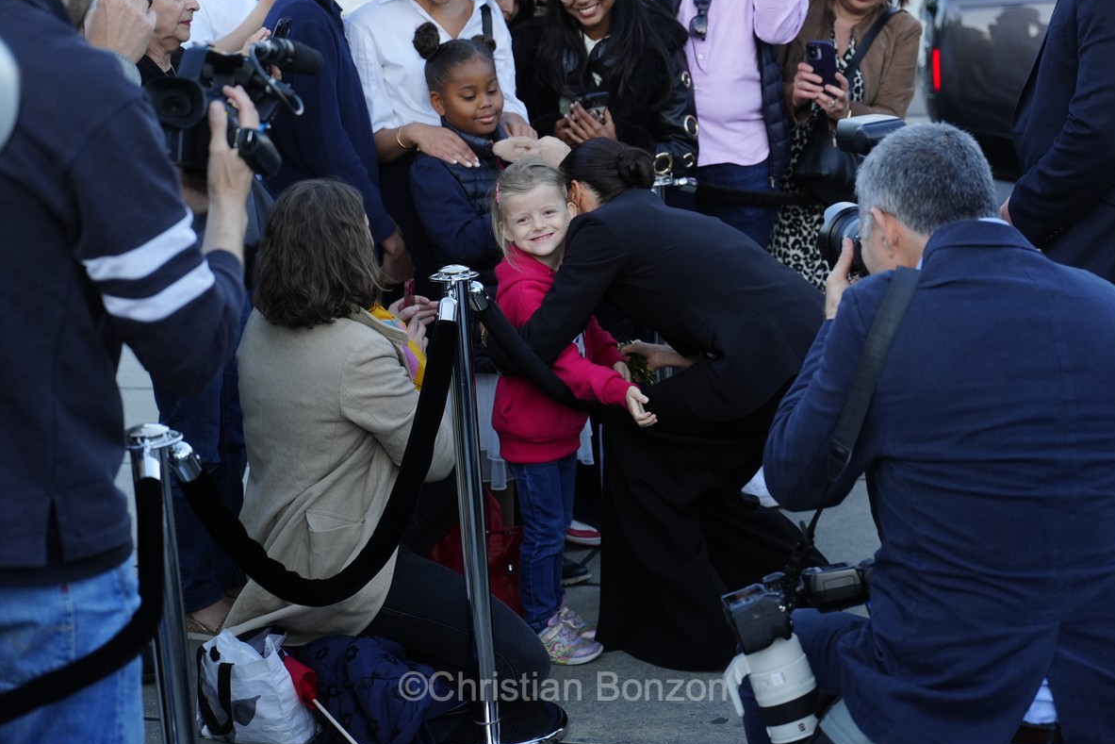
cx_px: 564
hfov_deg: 28.5
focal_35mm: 71
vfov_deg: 19.2
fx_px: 2199
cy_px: 371
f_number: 4
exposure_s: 1/800
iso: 1250
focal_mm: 70
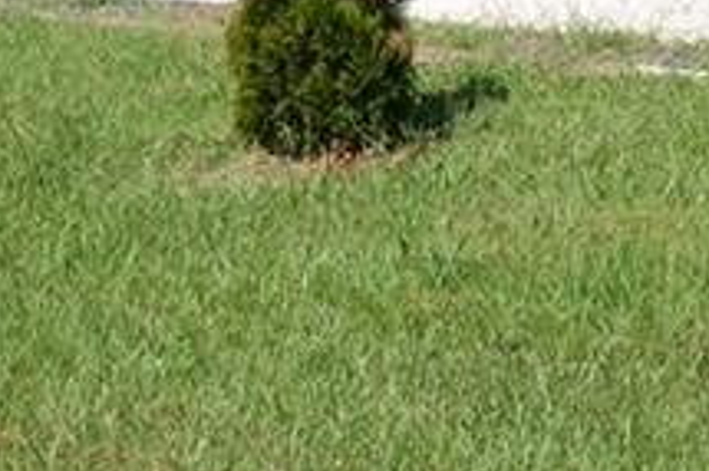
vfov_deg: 8.1
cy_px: -629
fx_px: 3090
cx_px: 195
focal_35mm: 157
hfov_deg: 13.1
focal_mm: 22
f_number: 7.1
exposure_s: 1/250
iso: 100
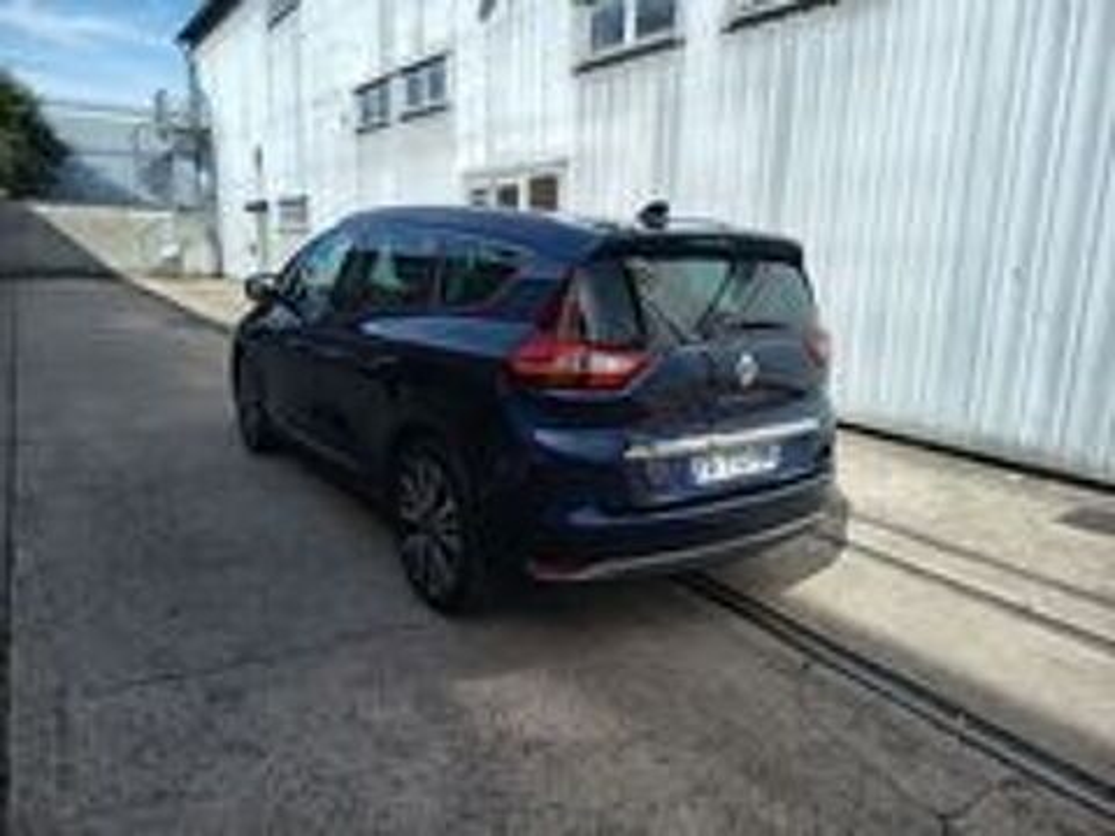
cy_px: 418
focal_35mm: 24
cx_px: 558
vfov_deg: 56.8
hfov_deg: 71.6
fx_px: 773
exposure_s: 1/411
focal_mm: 5.24
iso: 50
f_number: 1.7
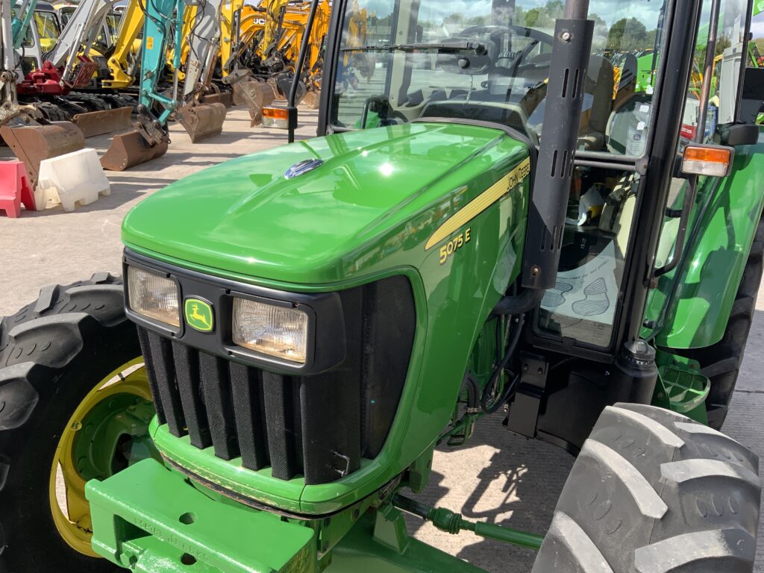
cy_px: 286
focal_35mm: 29
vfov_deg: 48.2
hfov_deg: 61.7
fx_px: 640
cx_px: 382
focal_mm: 3
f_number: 1.8
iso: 16
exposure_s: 1/898
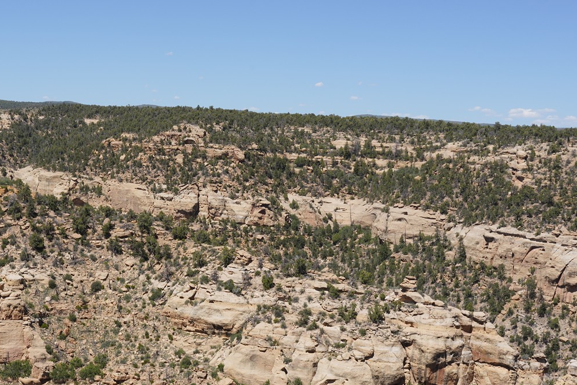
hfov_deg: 33.0
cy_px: 380
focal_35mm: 60
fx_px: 962
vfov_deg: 21.8
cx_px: 173
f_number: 16
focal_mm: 30
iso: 100
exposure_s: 1/100
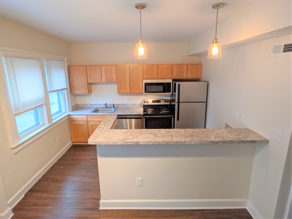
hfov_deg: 65.3
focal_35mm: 27
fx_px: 228
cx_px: 146
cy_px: 110
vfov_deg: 51.4
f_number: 1.73
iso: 51
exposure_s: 1/26.5
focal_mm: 4.38
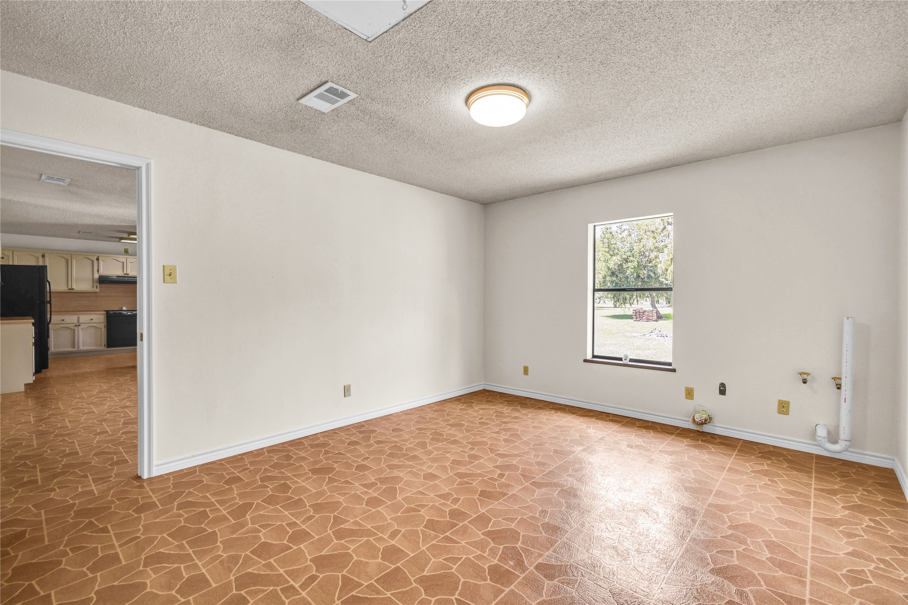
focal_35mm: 15
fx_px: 378
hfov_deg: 100.4
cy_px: 302
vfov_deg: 77.3
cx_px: 454
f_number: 7.1
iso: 100
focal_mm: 10
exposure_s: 1/30
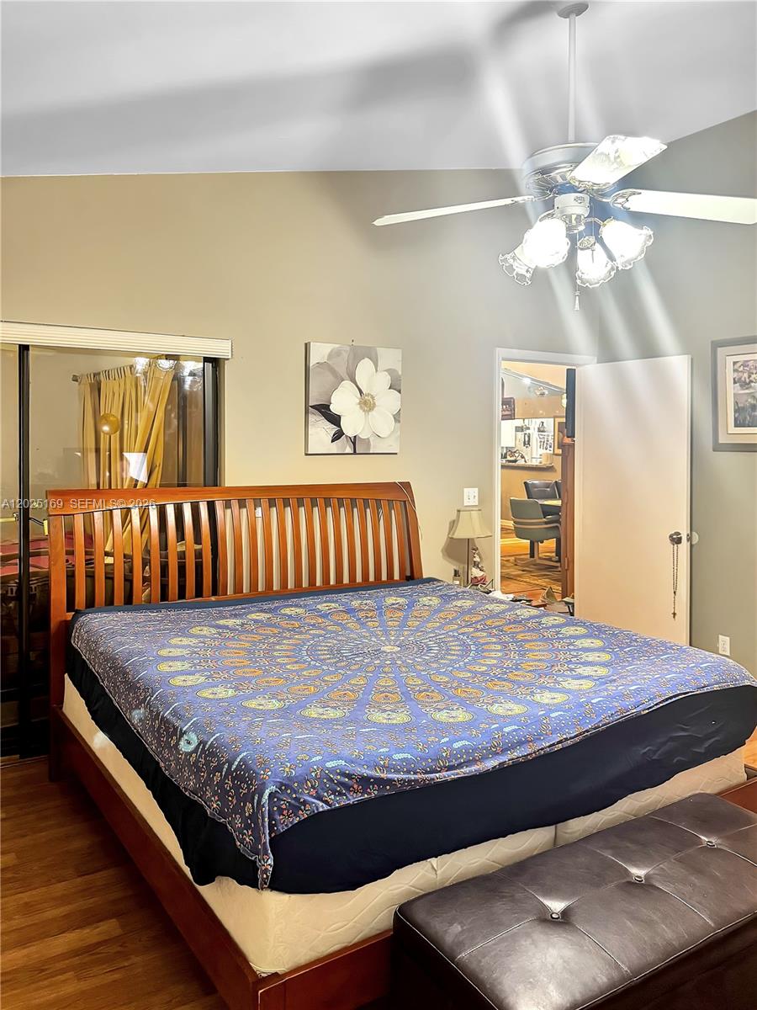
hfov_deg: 56.8
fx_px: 700
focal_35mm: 24
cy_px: 505
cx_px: 378
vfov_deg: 71.6
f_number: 1.78
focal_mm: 6.76
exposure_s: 1/60
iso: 400
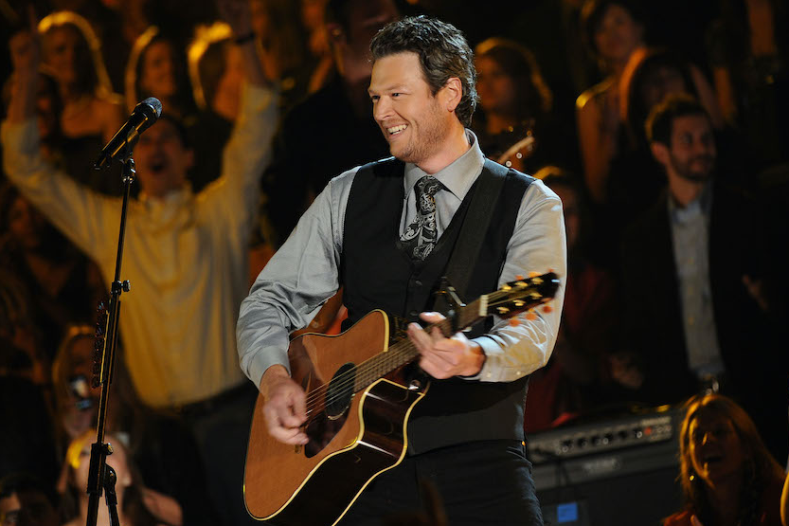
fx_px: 5302
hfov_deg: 8.5
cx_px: 396
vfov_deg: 5.7
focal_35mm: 242
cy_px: 264
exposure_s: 1/160
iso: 2500
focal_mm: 240
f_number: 4
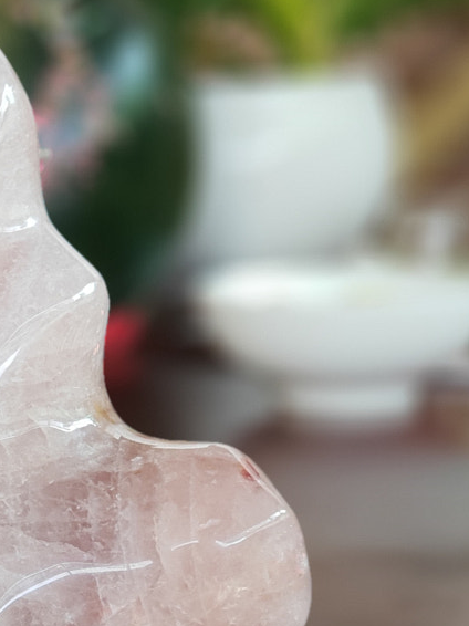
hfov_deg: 9.9
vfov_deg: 13.4
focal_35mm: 147
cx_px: -129
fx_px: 2658
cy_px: 437
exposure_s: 1/33
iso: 80
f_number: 2.4
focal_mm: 6
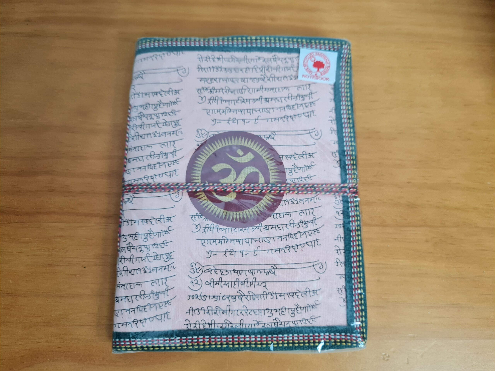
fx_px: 372
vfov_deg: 53.1
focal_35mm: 26
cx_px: 248
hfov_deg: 67.3
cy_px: 186
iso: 250
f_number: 1.8
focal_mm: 5.4
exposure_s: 1/120
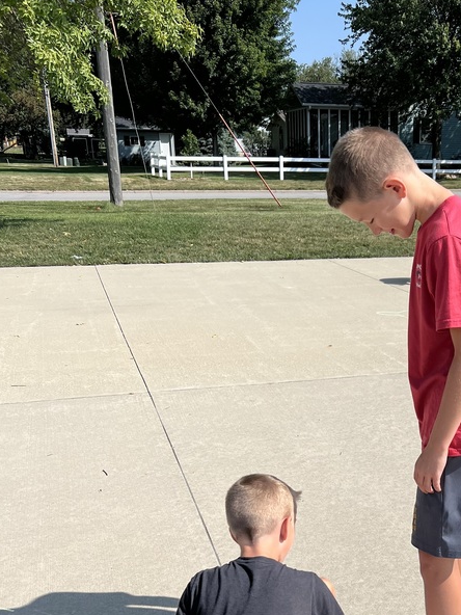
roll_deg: +0.1
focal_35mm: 45
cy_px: 479
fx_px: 799
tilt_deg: -21.7
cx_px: 370
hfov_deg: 31.3
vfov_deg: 40.6
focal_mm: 5.7
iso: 50
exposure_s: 1/5319
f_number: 1.5
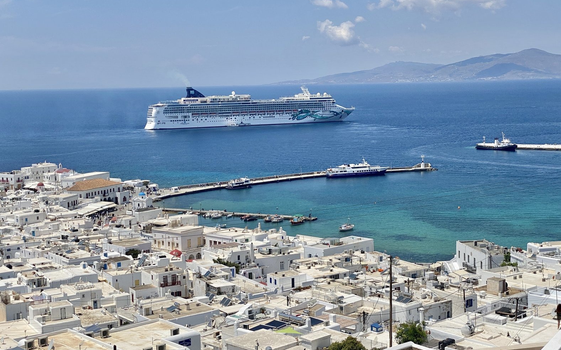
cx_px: 285
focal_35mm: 56
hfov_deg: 36.3
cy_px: 189
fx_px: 856
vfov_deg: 23.1
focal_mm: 6
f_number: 2
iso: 25
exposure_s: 1/3984
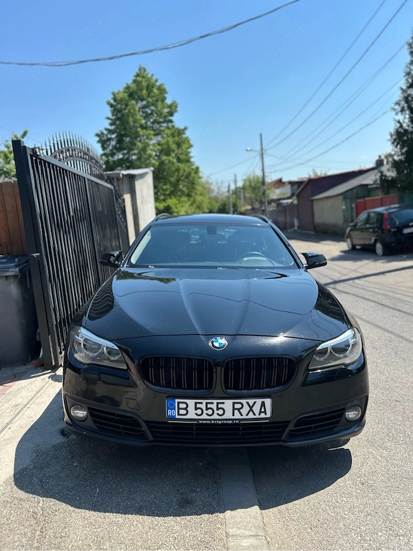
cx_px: 206
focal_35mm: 26
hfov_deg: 53.1
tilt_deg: -8.2
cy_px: 276
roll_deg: +4.9
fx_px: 414
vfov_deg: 67.3
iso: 50
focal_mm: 5.7
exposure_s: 1/1934
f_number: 1.5
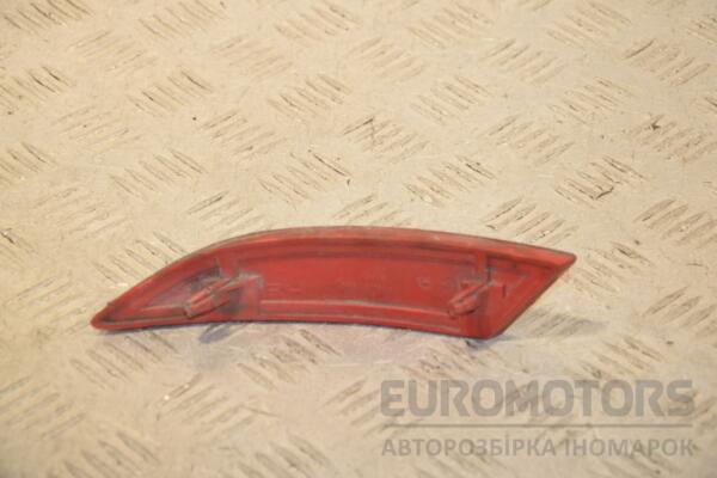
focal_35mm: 120
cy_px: 239
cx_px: 358
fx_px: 2390
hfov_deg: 17.1
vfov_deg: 11.4
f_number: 7.1
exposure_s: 1/200
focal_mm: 80
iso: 800
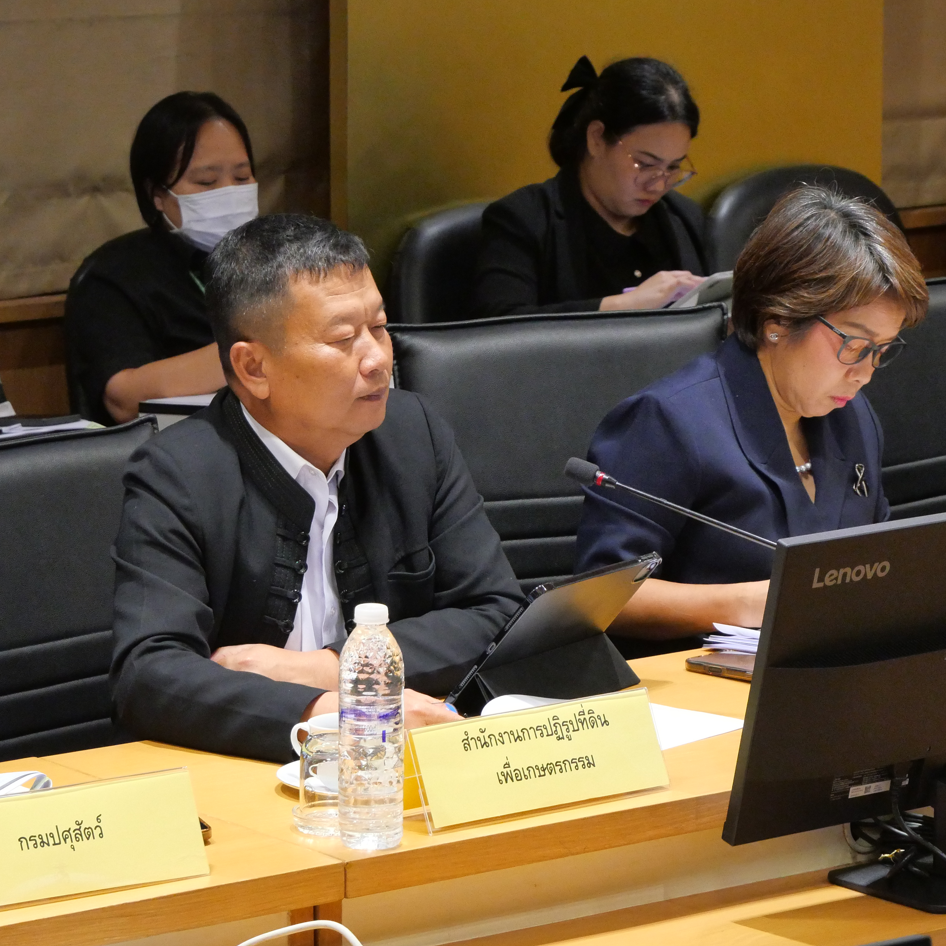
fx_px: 4885
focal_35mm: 158
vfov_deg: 11.1
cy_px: 473
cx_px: 436
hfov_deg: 11.1
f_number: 6.3
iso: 3200
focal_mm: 60
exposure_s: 1/60
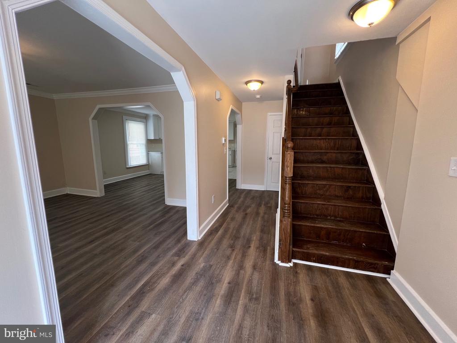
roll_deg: +0.5
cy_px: 172
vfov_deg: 89.9
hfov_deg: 106.2
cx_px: 228
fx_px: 172
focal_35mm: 13
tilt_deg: -9.0
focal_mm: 1.57
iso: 100
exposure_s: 1/120
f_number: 1.8
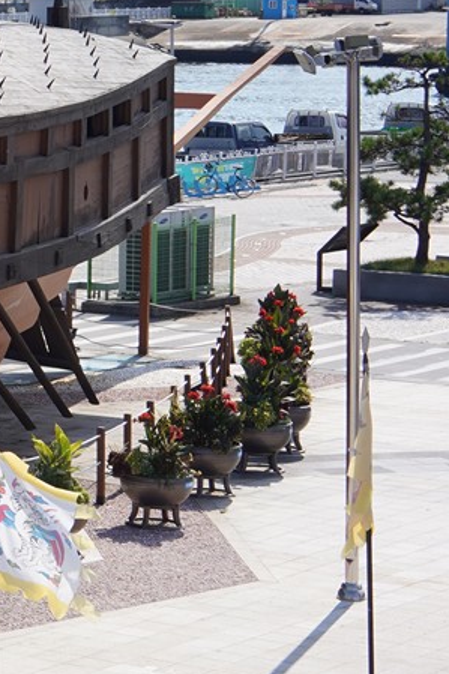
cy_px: 147
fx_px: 2921
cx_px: -906
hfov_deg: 7.7
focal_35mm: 156
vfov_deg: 13.1
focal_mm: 35
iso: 100
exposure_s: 1/100
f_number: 11
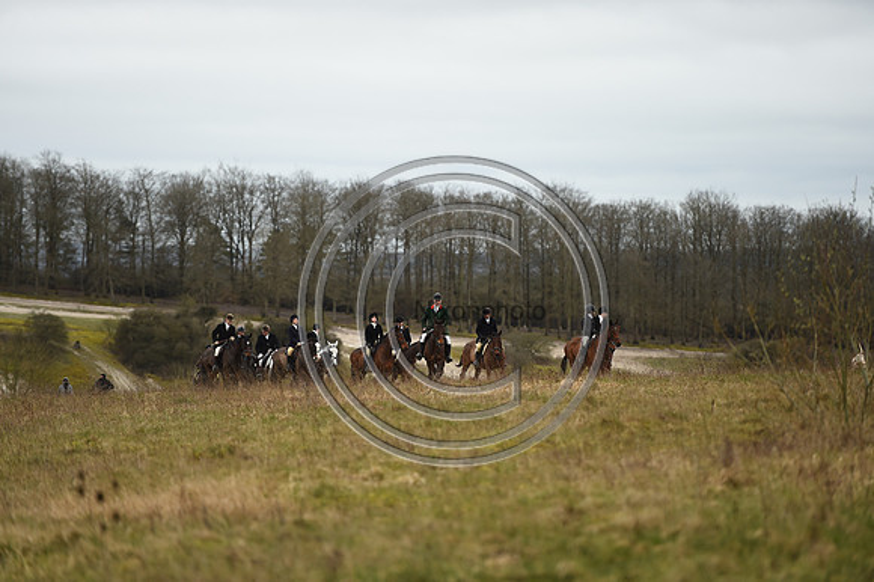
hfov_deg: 10.3
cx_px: 437
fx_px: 4853
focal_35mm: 200
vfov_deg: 6.9
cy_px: 291
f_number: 3.2
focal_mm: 200
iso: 560
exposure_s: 1/1250
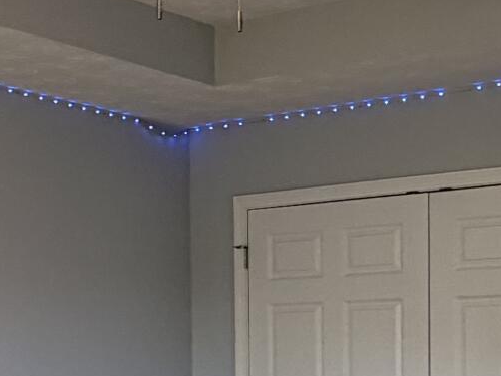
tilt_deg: +0.6
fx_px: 1216
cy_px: 364
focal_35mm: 84
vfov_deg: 17.2
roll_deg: +1.3
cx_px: 218
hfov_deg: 23.3
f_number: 2.2
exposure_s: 1/120
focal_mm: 2.22
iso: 160
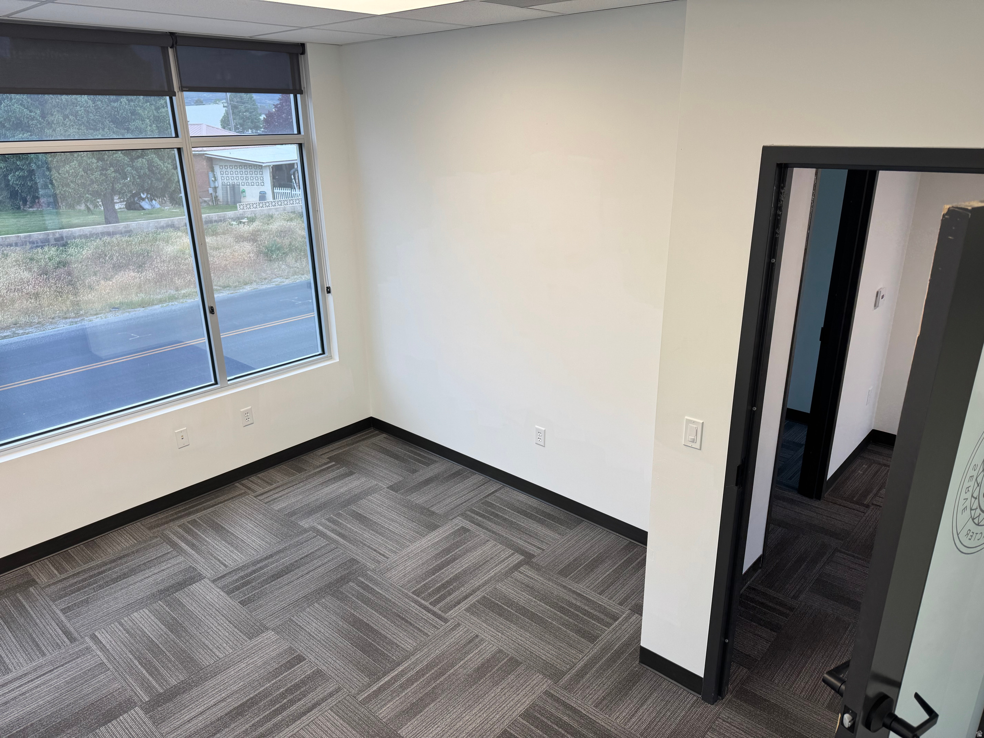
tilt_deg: -20.3
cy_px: 369
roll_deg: +0.1
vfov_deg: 56.8
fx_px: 682
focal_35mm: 24
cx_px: 492
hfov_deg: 71.6
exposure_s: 1/138
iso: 50
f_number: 1.78
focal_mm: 6.76
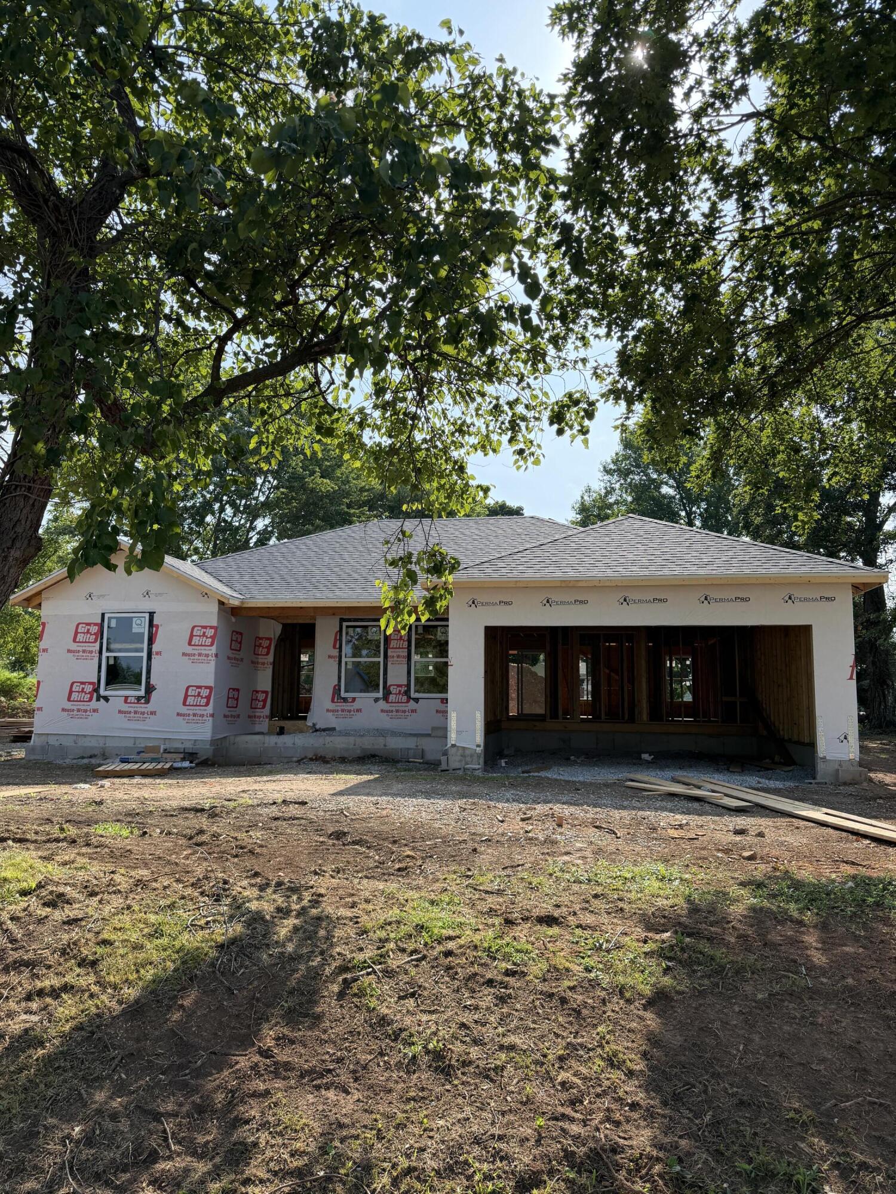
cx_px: 448
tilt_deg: +6.5
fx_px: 828
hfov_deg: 56.8
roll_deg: +1.6
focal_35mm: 24
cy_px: 597
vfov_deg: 71.6
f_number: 1.78
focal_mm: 6.76
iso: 100
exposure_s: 1/2525
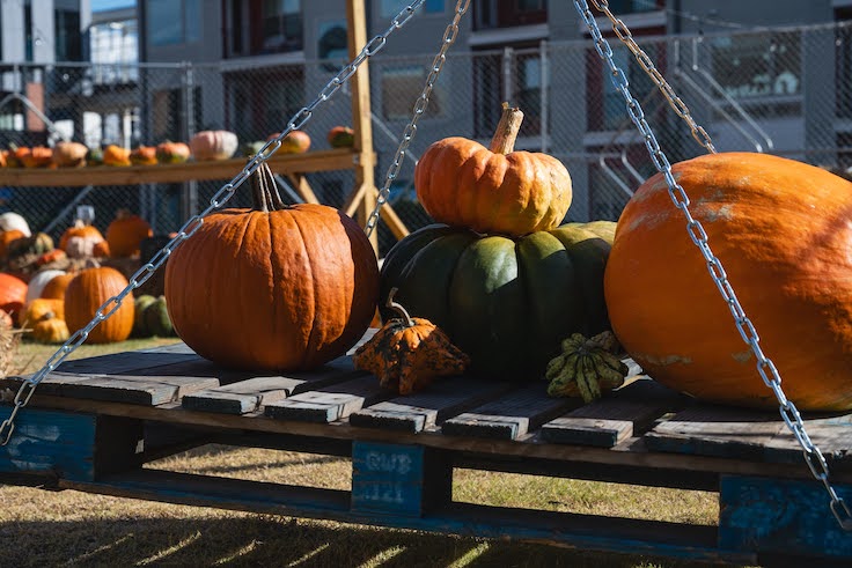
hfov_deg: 31.0
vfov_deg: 20.9
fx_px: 1539
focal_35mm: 65
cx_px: 426
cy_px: 284
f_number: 7.1
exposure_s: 1/2000
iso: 800
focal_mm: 65
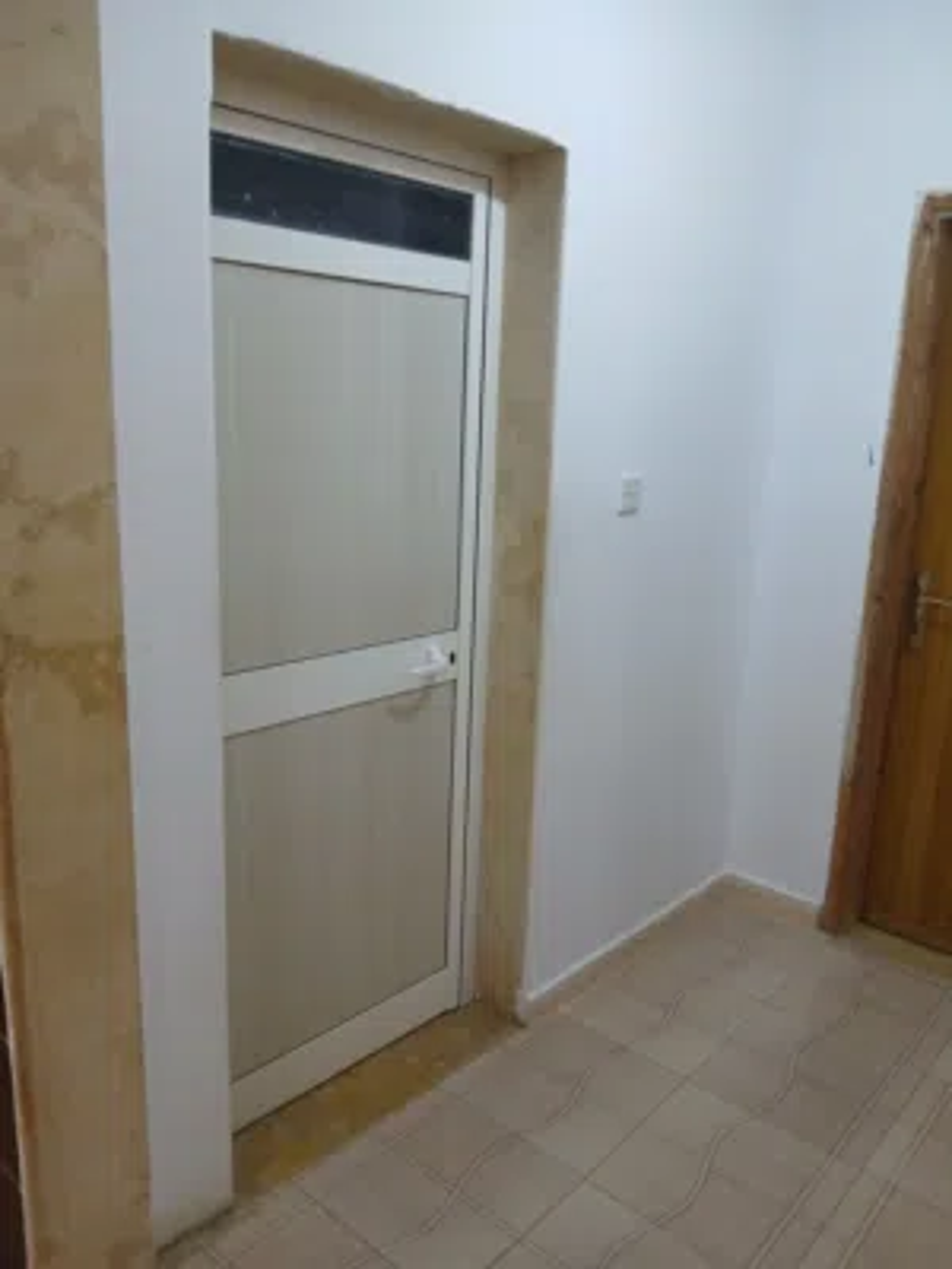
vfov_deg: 67.3
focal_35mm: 26
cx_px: 476
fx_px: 953
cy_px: 634
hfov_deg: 53.1
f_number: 1.8
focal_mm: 3.98
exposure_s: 1/50
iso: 200
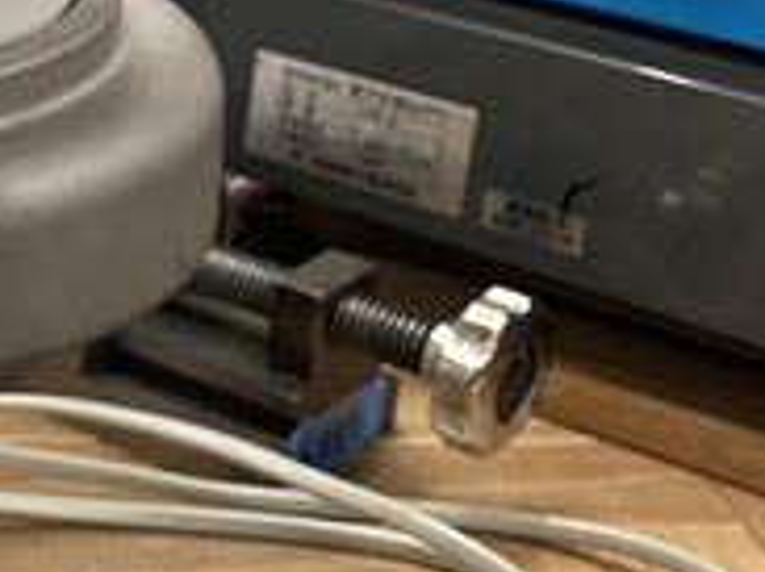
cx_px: -272
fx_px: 2164
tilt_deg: -20.9
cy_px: 163
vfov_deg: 15.0
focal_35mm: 98
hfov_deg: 18.4
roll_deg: -1.0
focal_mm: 3.99
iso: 100
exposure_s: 1/60
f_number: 1.8
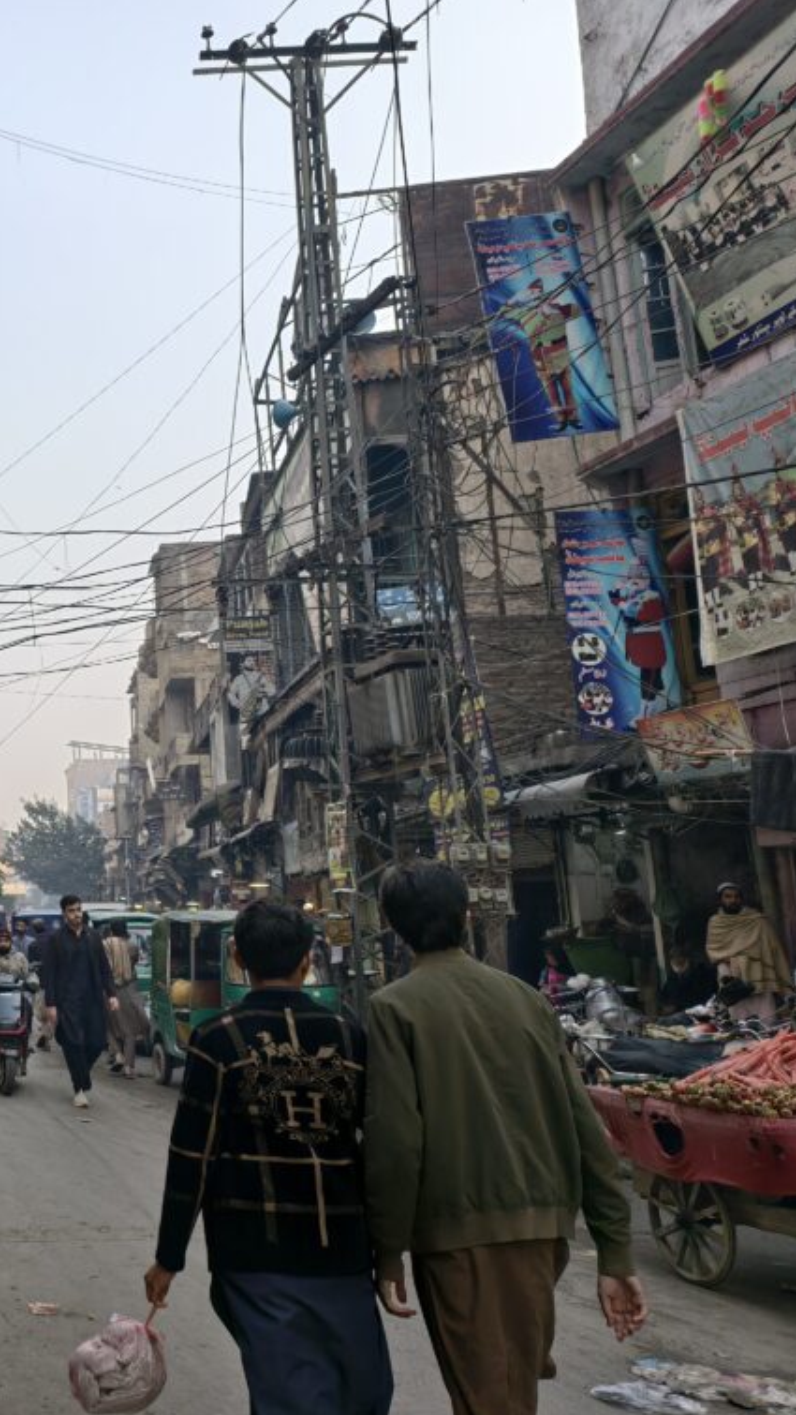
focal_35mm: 34
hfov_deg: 29.8
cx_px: -154
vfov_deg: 58.0
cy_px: 710
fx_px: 1275
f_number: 1.57
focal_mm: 6.54
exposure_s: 1/2188
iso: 247
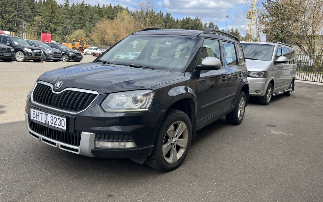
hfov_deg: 66.5
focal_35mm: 28
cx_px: 162
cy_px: 99
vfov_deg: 44.5
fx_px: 246
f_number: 1.5
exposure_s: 1/2008
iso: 50
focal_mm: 5.7
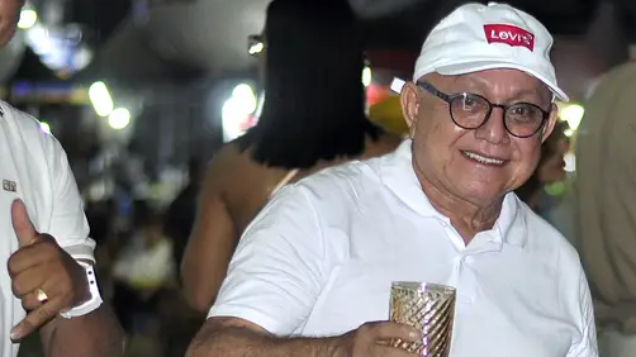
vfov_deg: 5.5
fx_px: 3692
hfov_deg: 9.8
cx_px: 556
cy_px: 496
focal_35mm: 219
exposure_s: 1/160
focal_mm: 50
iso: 400
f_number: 1.8
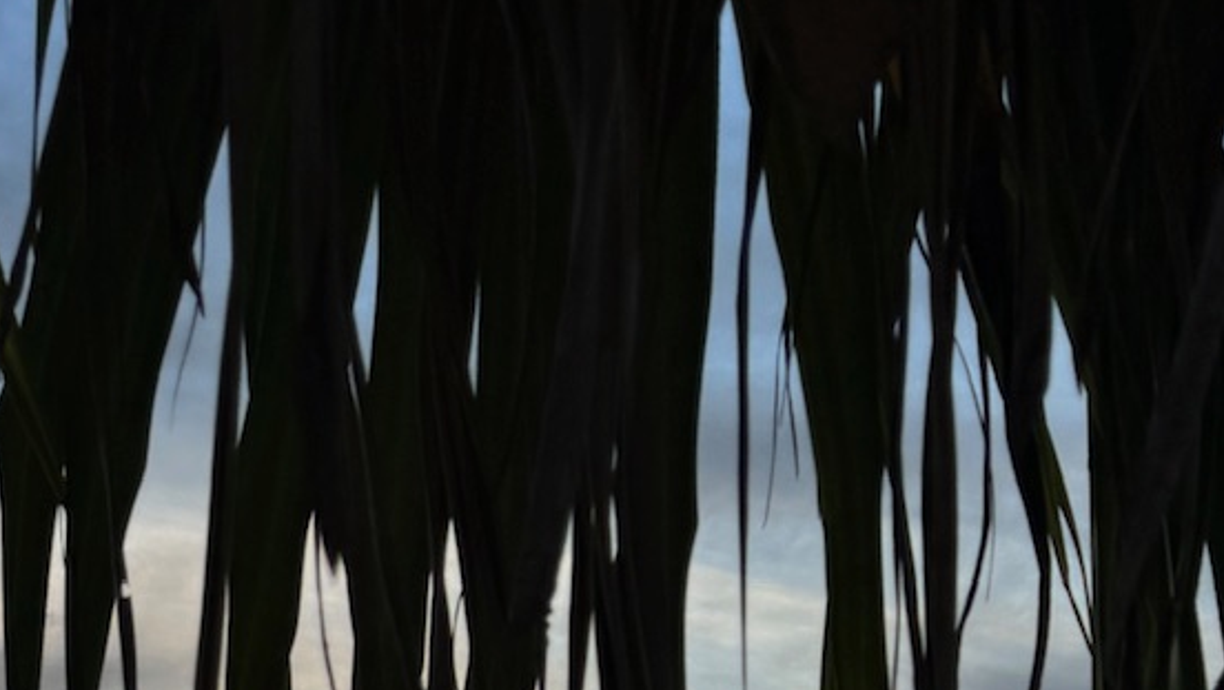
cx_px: -31
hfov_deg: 21.2
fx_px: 3149
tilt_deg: -5.6
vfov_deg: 11.0
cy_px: 1538
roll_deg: -1.0
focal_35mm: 97
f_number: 1.78
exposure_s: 1/2415
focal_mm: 6.76
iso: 80
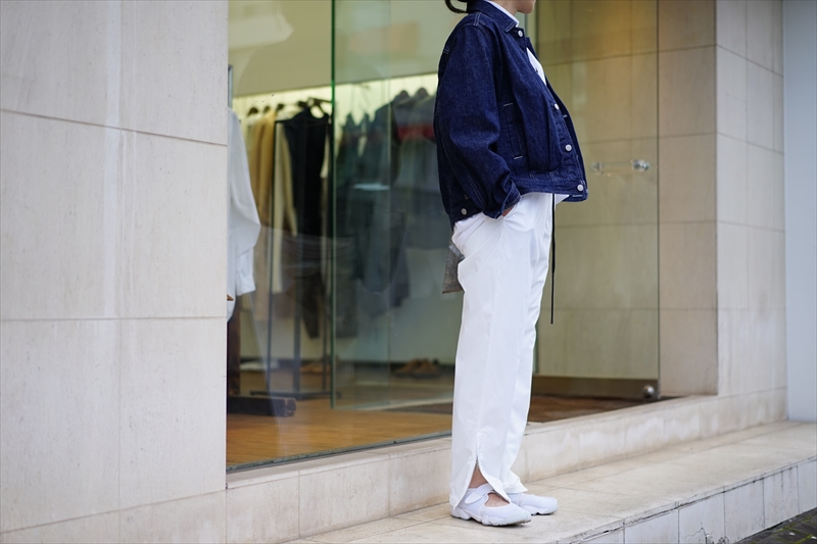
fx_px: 1248
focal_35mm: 55
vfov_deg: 24.6
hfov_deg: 36.3
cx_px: 408
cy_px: 272
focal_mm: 55
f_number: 1.8
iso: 100
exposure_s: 1/125
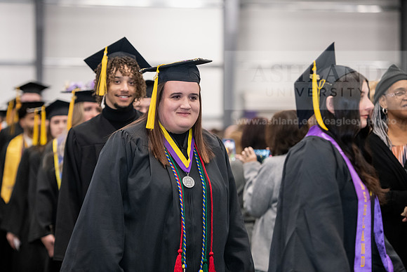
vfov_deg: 11.2
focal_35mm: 122
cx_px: 204
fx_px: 1380
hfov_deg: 16.8
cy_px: 136
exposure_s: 1/200
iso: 3200
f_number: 3.2
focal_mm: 122
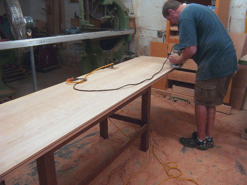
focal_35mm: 33
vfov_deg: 42.9
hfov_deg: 55.4
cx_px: 124
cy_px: 92
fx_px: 235
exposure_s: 1/15
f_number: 3.4
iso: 140
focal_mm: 5.5
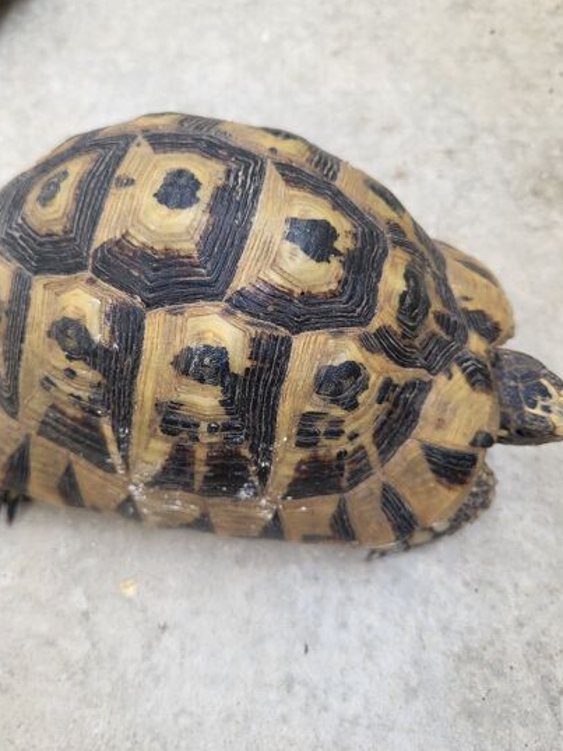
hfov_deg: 45.3
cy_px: 359
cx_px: 233
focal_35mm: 31
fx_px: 672
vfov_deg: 58.3
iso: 50
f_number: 1.8
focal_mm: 5.4
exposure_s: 1/100
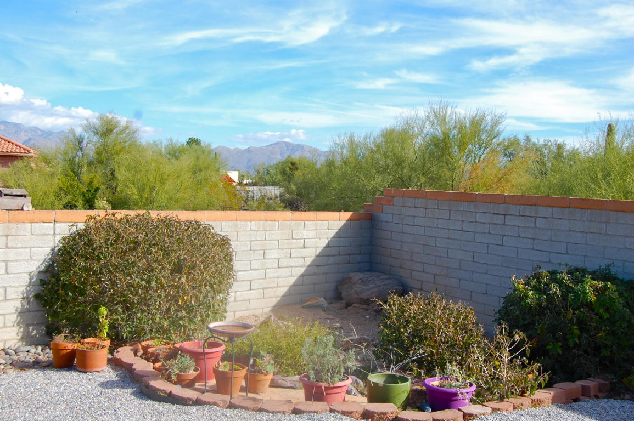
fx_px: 739
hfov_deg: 46.4
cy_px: 210
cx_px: 317
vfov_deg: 31.8
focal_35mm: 42
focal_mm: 28
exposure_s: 1/250
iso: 200
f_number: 8
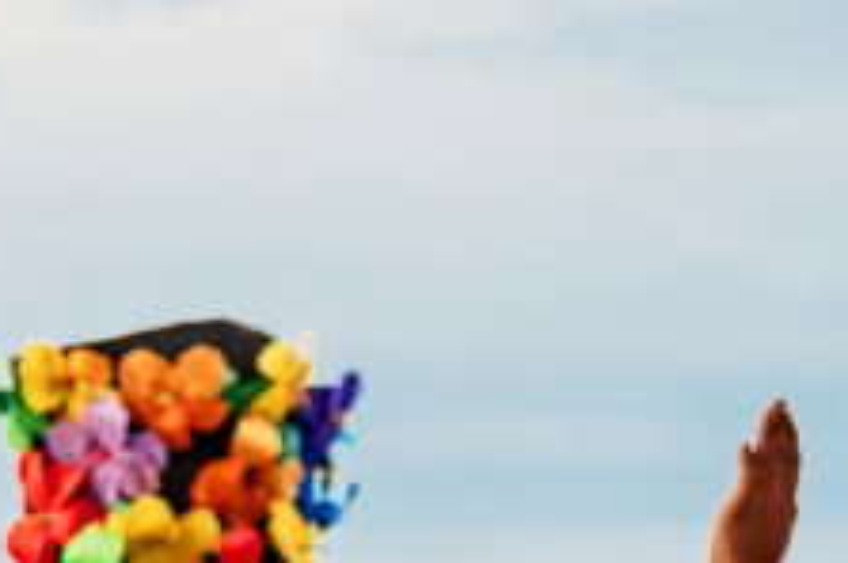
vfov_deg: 5.9
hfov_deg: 8.7
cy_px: 980
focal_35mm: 230
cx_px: -601
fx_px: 5410
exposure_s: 1/80
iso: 1600
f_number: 4
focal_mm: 42.7
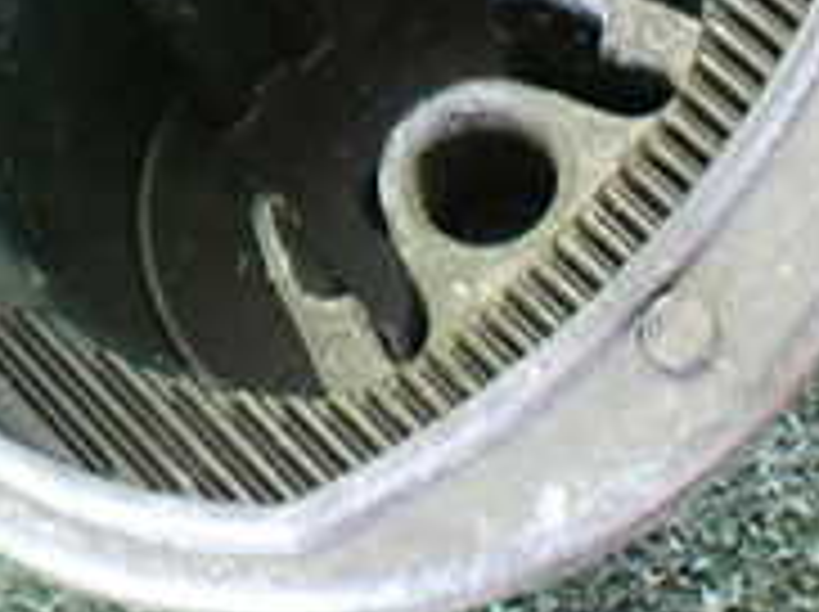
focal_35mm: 99
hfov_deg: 19.7
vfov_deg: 14.3
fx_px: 2339
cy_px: -162
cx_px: 180
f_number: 2.3
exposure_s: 1/60
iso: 800
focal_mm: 5.4
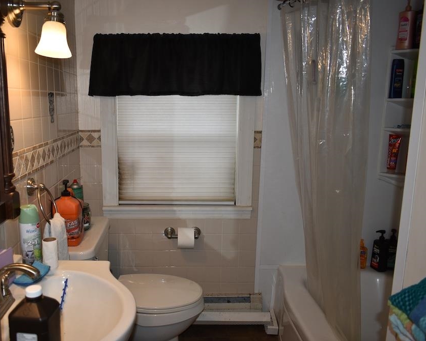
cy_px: 173
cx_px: 173
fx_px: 391
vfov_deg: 47.1
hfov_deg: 56.8
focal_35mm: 31
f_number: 3.5
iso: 280
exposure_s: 1/160
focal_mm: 18
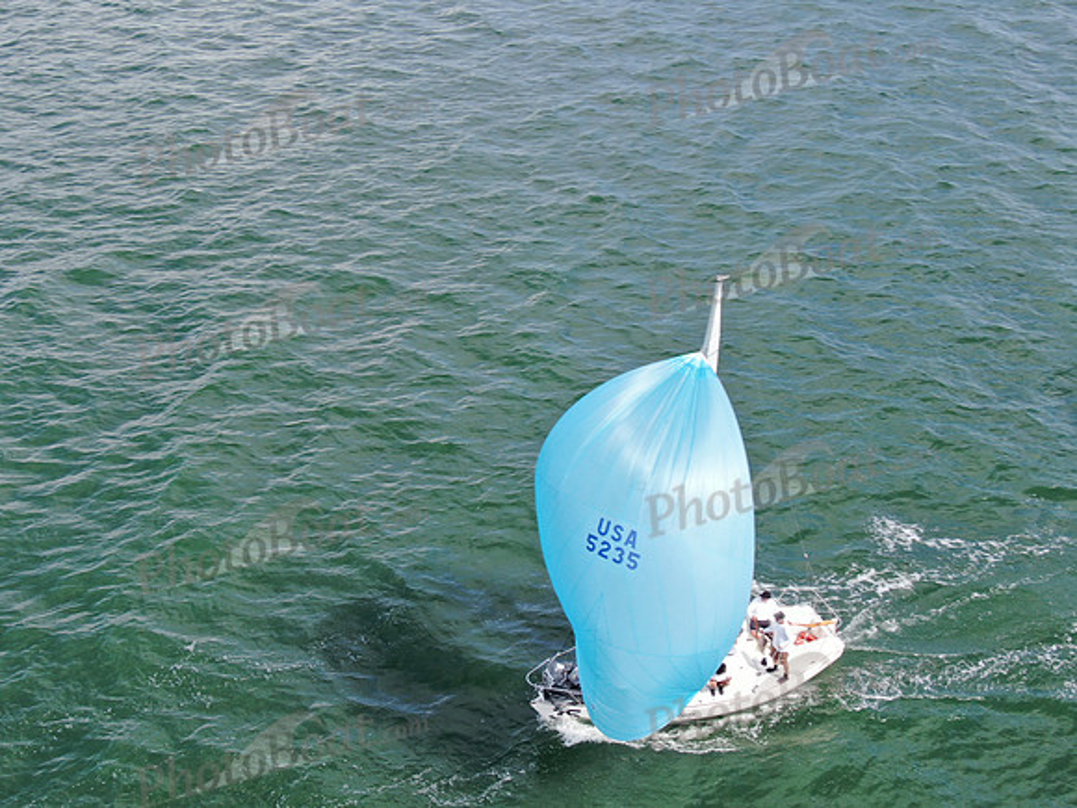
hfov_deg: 39.7
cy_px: 404
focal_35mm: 48
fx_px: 1493
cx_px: 538
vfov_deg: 30.3
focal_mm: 8.6
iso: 100
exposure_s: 1/400
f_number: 3.8
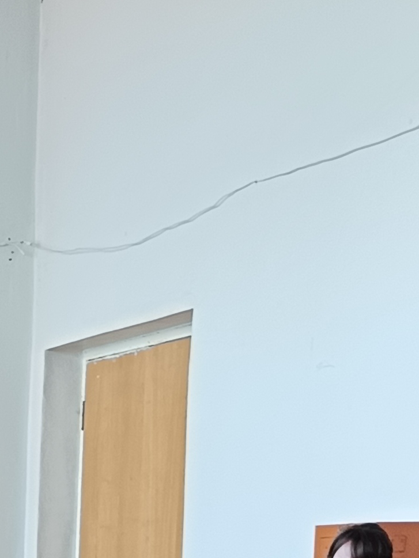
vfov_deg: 13.9
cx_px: -441
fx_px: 2065
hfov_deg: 10.6
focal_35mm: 128
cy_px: 958
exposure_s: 1/50
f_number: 1.75
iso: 562
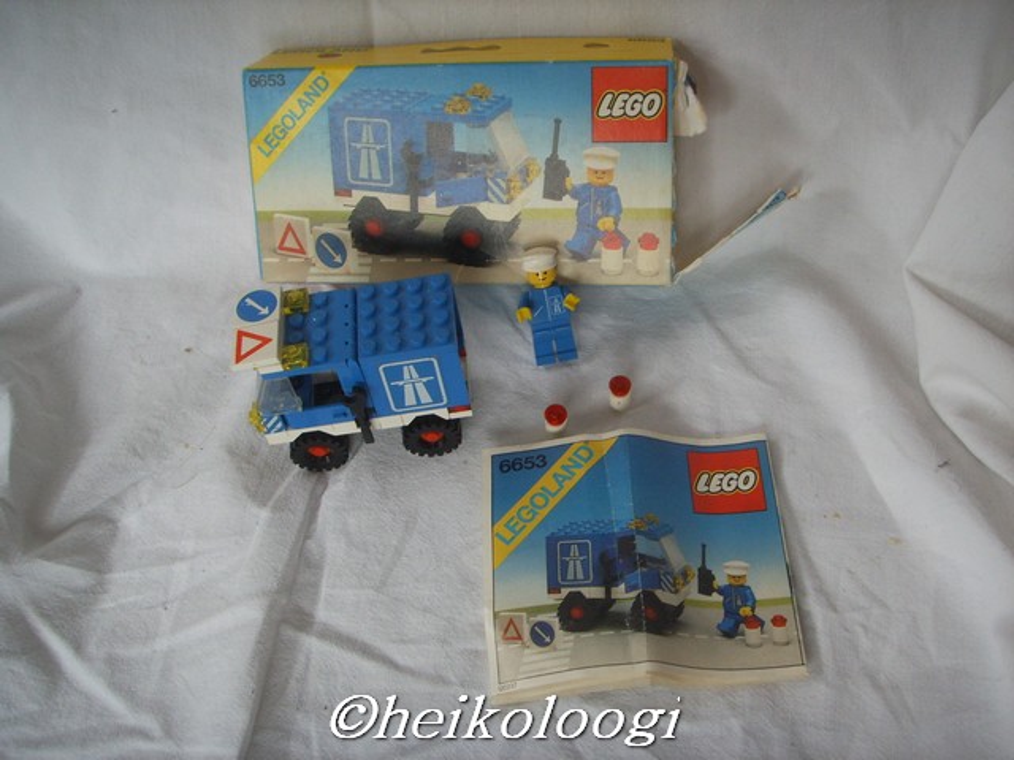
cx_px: 507
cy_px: 380
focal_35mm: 39
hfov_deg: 47.9
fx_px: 1142
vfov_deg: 36.8
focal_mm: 6.6
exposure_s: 1/45
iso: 100
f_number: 3.5
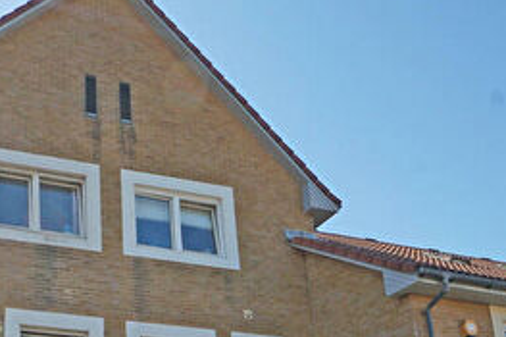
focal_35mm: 48
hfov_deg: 38.4
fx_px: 674
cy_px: 388
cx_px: 54
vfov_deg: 25.6
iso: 100
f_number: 11
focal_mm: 12
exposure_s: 1/125
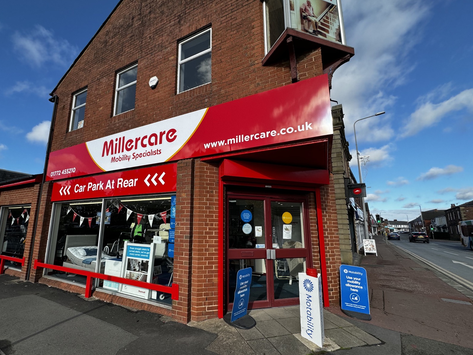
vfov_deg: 78.0
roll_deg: -0.5
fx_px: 219
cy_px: 186
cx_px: 205
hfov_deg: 93.9
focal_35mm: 16
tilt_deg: +10.5
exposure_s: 1/1094
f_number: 2.2
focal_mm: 2.22
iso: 40
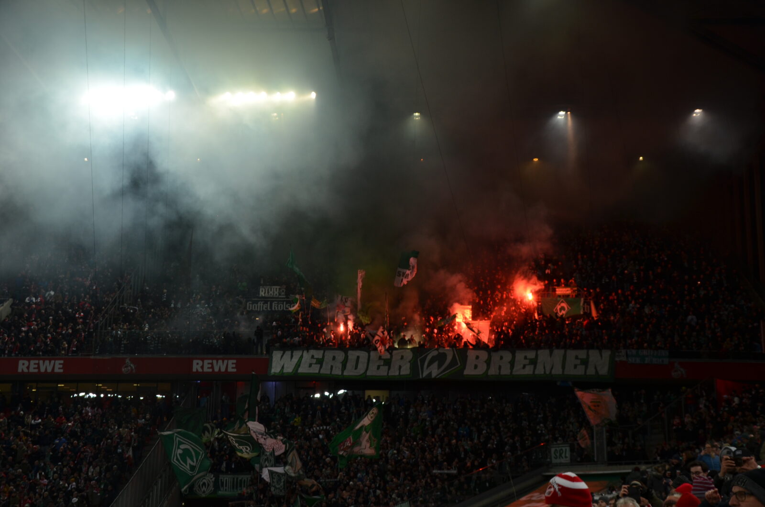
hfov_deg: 37.9
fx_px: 1113
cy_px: 254
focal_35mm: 52
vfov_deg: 25.6
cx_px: 382
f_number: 5.6
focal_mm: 35
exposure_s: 1/125
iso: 250
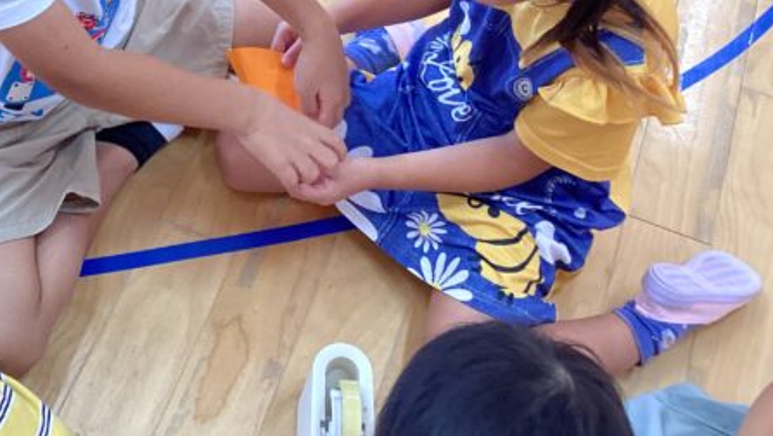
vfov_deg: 20.3
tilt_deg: -53.2
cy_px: 26
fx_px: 1189
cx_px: 223
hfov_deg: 35.4
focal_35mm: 58
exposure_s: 1/50
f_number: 2.4
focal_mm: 3.3
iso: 80
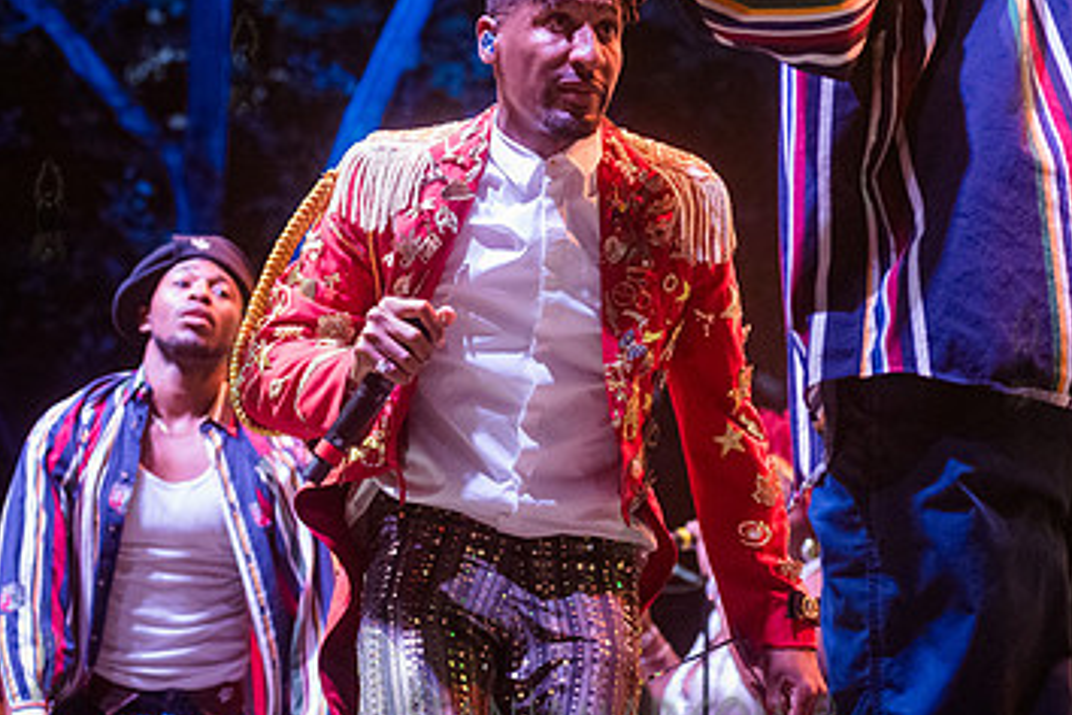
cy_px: 208
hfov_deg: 15.6
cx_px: 633
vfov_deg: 10.5
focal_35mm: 131
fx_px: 3901
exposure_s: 1/500
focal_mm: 80
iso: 6400
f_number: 4.5
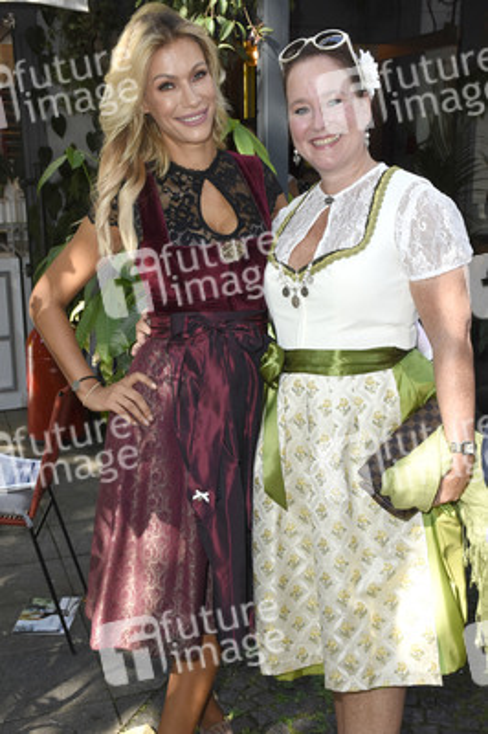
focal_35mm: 45
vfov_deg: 43.6
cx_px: 244
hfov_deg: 29.8
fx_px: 917
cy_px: 367
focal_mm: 30
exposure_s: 1/160
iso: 500
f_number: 8
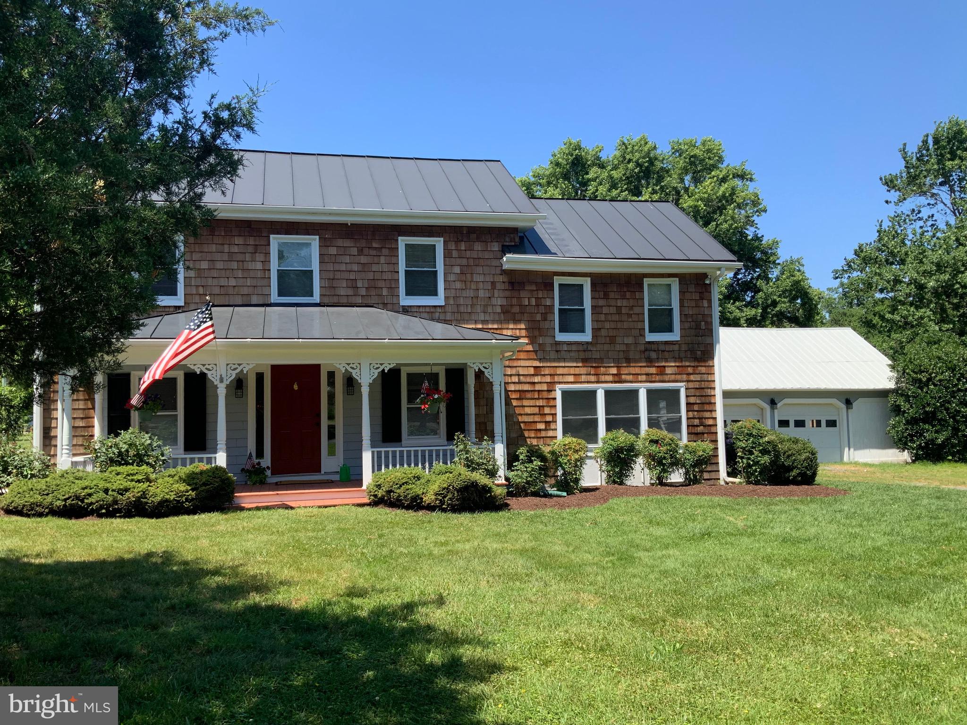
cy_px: 362
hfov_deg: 61.7
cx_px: 484
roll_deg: +1.3
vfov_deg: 48.2
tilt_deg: +3.4
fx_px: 810
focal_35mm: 29
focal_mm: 3
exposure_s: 1/944
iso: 16
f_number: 1.8
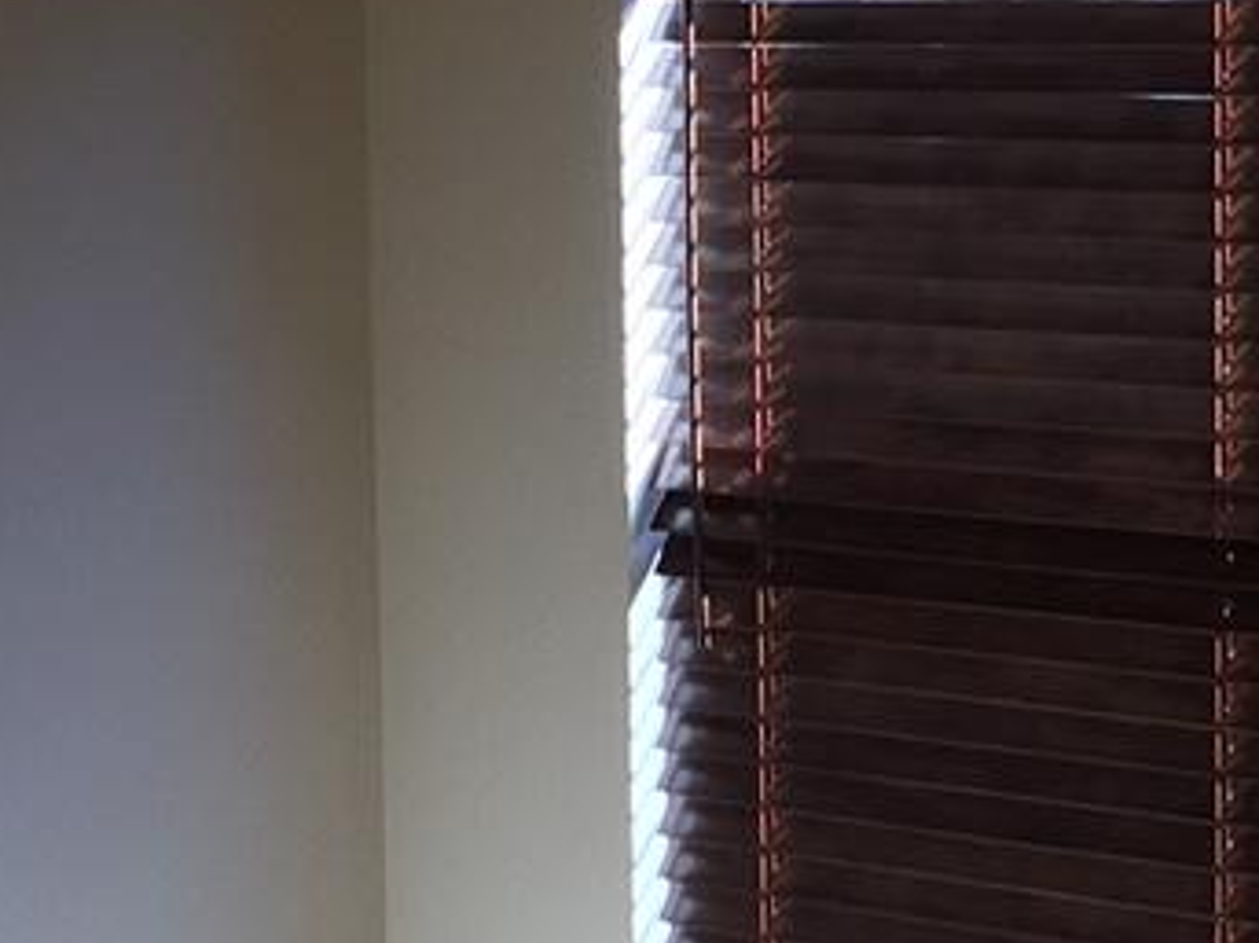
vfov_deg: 10.7
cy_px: 550
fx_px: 5017
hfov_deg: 14.3
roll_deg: -0.8
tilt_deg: -6.6
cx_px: 914
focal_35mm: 138
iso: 40
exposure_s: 1/120
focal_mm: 4.15
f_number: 2.2
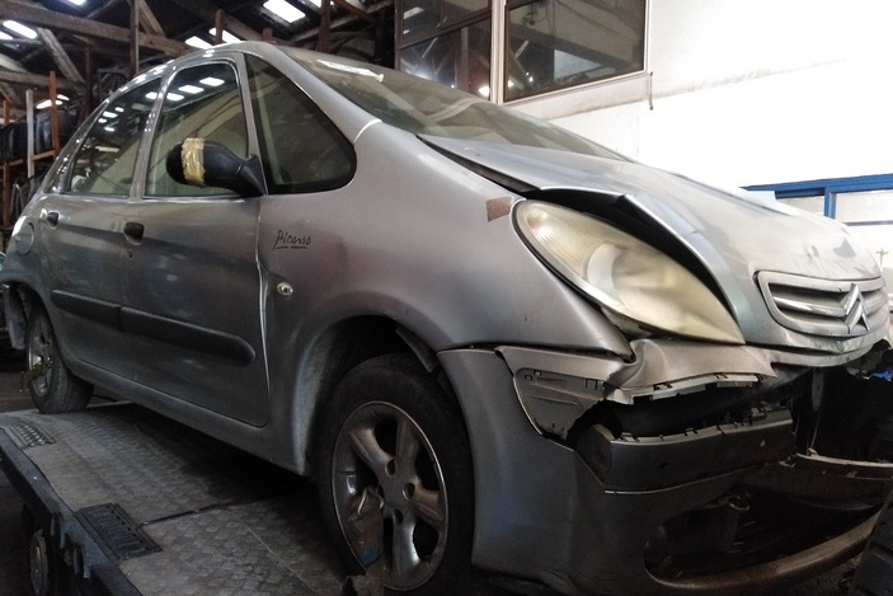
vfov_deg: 46.4
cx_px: 445
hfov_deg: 65.5
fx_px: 695
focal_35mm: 28
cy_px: 322
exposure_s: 1/20
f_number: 2.2
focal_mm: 3.46
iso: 422
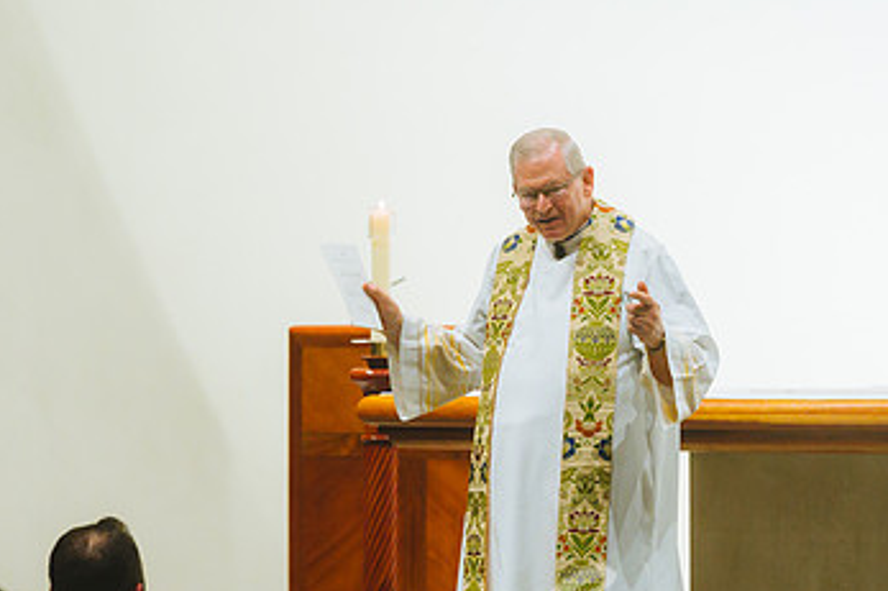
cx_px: 468
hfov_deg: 6.3
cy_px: 422
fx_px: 8037
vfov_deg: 4.2
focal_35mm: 326
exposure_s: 1/250
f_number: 2.8
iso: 2500
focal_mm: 195
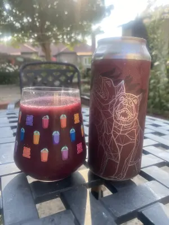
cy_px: 112
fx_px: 169
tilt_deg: -12.7
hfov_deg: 53.1
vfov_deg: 67.3
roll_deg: +0.2
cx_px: 84
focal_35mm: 26
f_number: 1.8
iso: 32
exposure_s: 1/411
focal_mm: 4.25
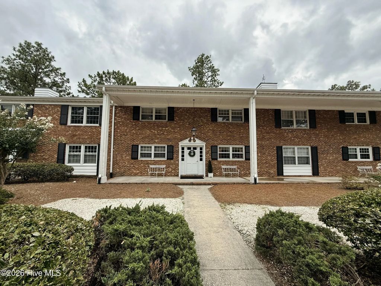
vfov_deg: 85.7
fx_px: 154
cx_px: 190
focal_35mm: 14
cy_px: 143
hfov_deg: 102.1
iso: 64
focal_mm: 2.22
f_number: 2.2
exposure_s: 1/1613
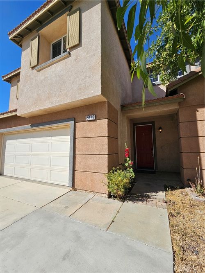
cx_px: 102
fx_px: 103
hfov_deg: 89.9
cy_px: 136
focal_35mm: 13
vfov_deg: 106.2
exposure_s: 1/3018
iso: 50
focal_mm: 2.2
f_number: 2.2
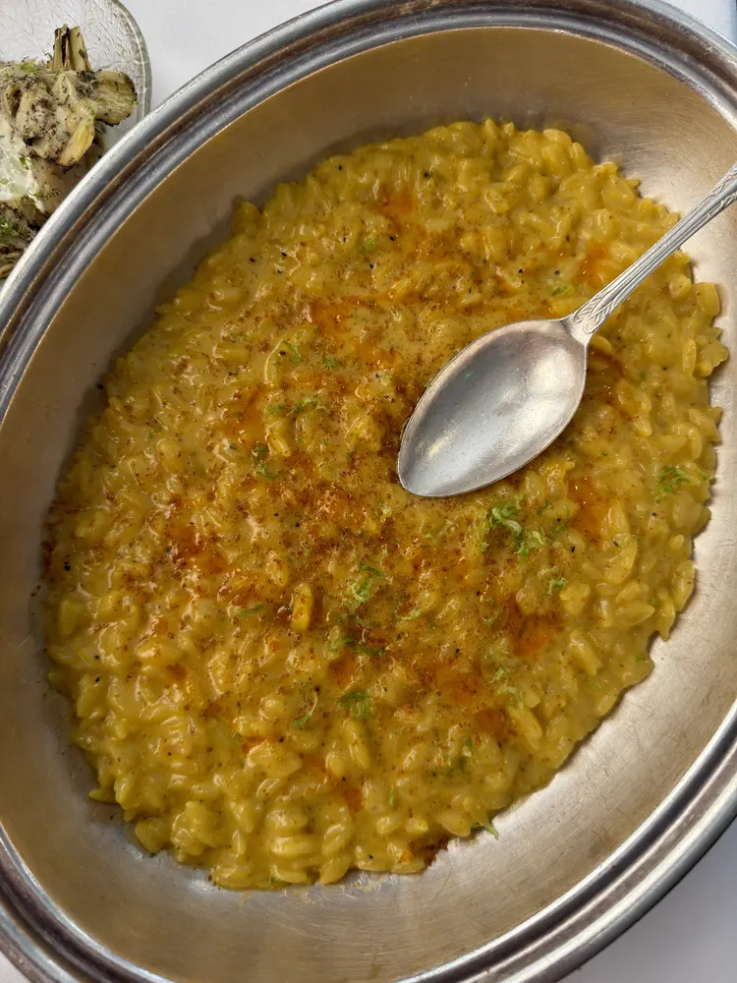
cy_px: 492
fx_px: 681
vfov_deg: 71.6
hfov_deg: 56.8
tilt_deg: -83.1
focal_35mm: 24
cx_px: 368
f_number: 1.78
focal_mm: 6.76
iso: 125
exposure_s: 1/50
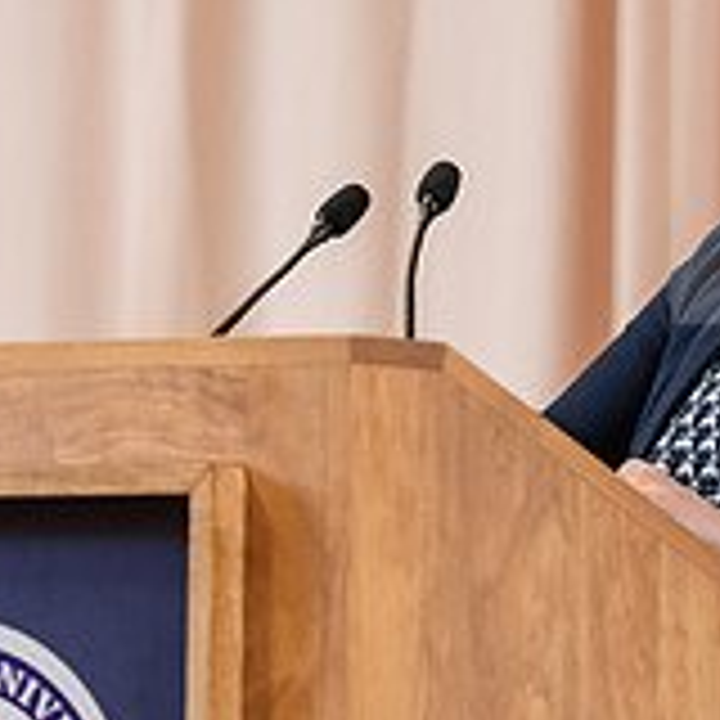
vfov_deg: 3.8
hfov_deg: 3.8
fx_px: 10895
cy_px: 493
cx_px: 536
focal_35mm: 463
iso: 2000
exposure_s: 1/200
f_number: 3.2
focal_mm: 150
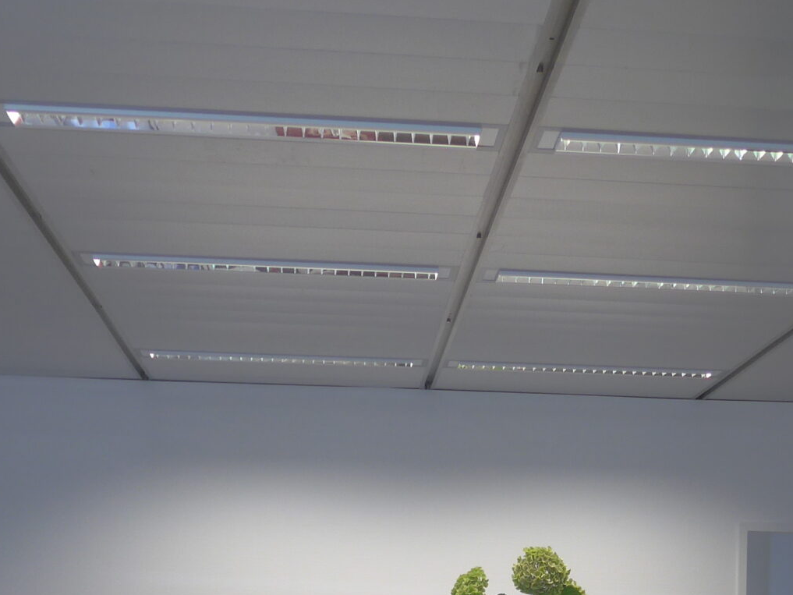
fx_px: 1673
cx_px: 526
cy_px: 685
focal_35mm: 73
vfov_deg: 19.2
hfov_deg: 26.5
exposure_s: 1/60
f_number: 2
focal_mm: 6
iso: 100
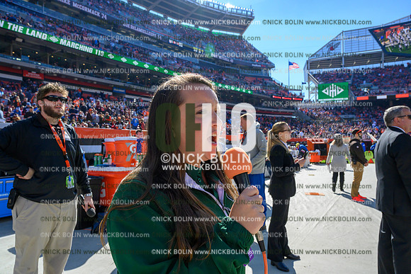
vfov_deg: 53.2
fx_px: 274
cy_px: 137
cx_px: 206
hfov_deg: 73.7
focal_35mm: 24
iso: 1000
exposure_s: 1/2000
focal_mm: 24
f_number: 8
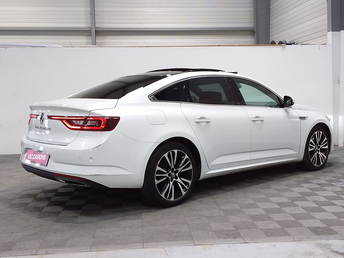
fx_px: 278
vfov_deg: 49.7
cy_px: 129
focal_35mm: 28
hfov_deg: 63.4
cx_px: 172
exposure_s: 1/50
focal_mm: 2.91
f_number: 1.9
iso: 50
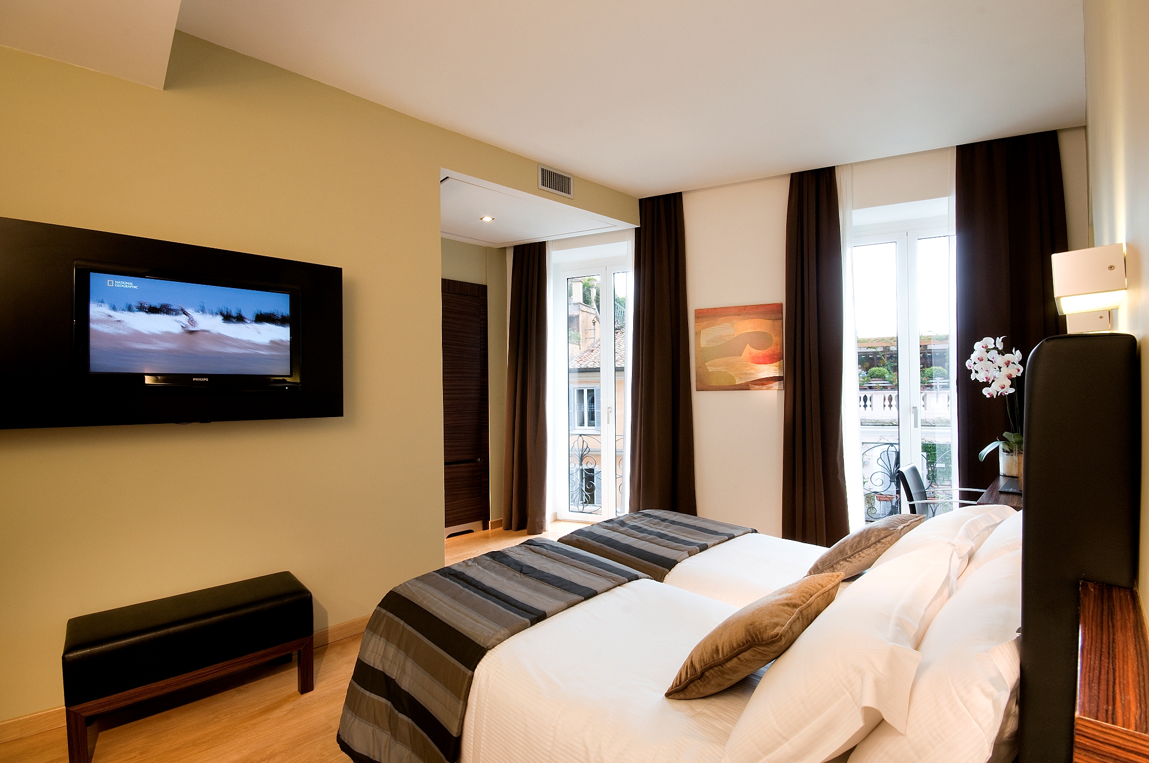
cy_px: 382
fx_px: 478
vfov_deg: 77.2
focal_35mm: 15
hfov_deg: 100.5
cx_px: 574
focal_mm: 10
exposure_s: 1/5
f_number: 13
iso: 200
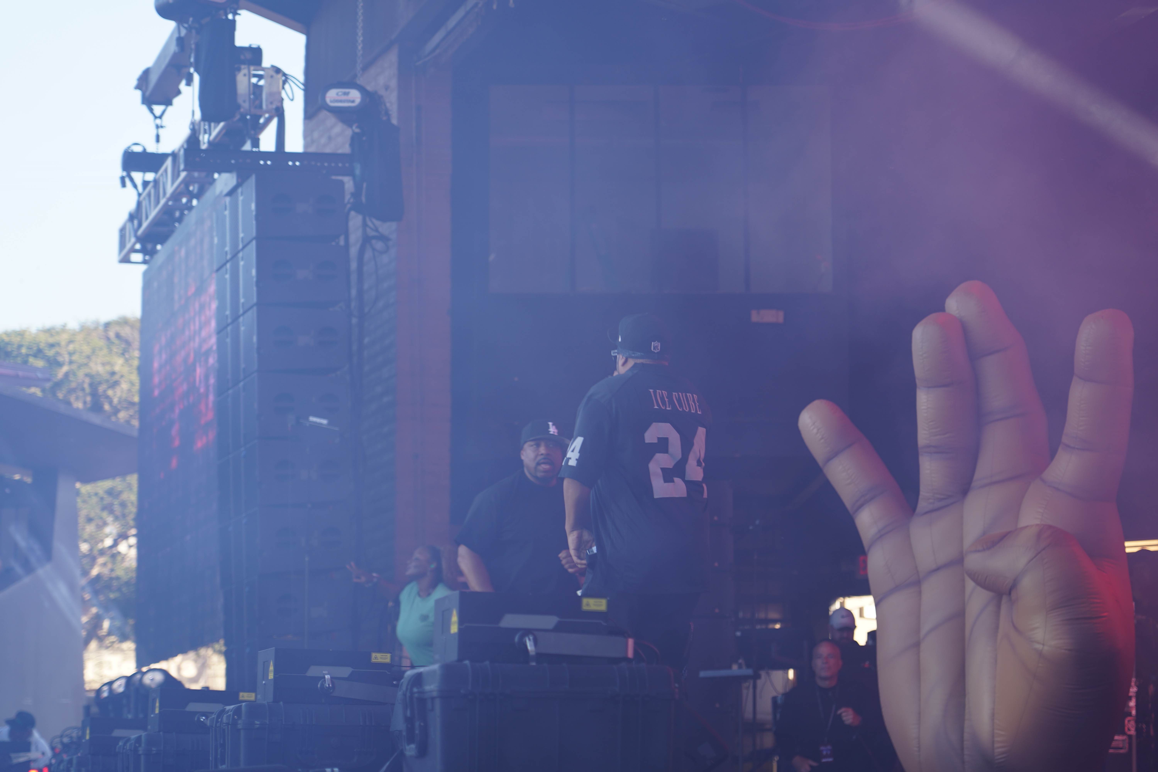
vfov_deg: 13.0
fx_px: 3377
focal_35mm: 105
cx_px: 579
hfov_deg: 19.5
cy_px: 386
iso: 125
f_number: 4
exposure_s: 1/160
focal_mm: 105
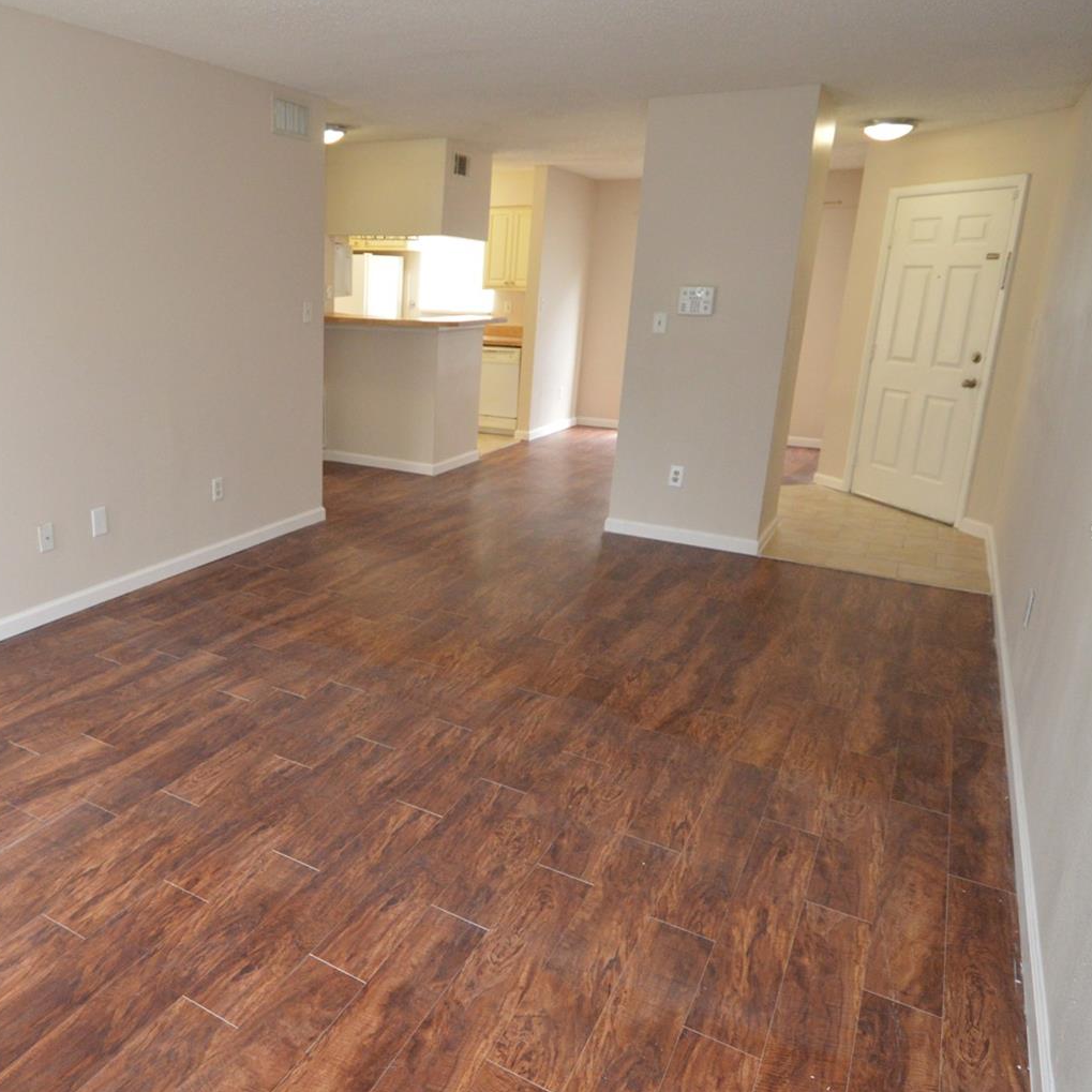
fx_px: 857
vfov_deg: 65.0
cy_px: 532
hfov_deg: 62.7
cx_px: 328
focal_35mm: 24
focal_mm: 12
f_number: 4
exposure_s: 1/60
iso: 1600
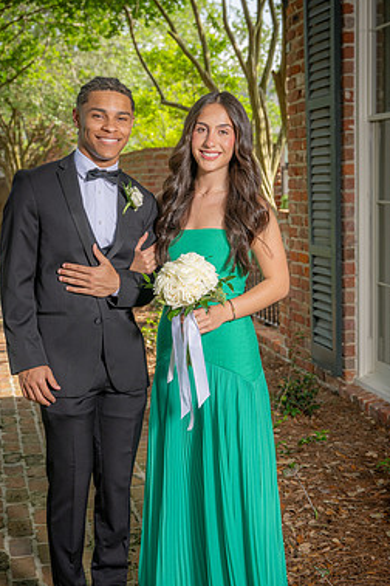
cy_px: 338
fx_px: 910
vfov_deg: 35.6
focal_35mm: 56
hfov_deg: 24.2
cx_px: 175
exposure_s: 1/160
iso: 100
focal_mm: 47
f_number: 5.6
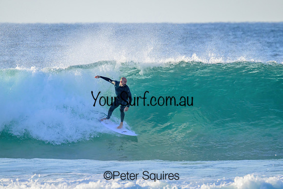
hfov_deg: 3.2
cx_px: 142
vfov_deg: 2.1
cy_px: 94
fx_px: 5130
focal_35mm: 652
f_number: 11
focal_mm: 640
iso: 2500
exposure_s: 1/2000
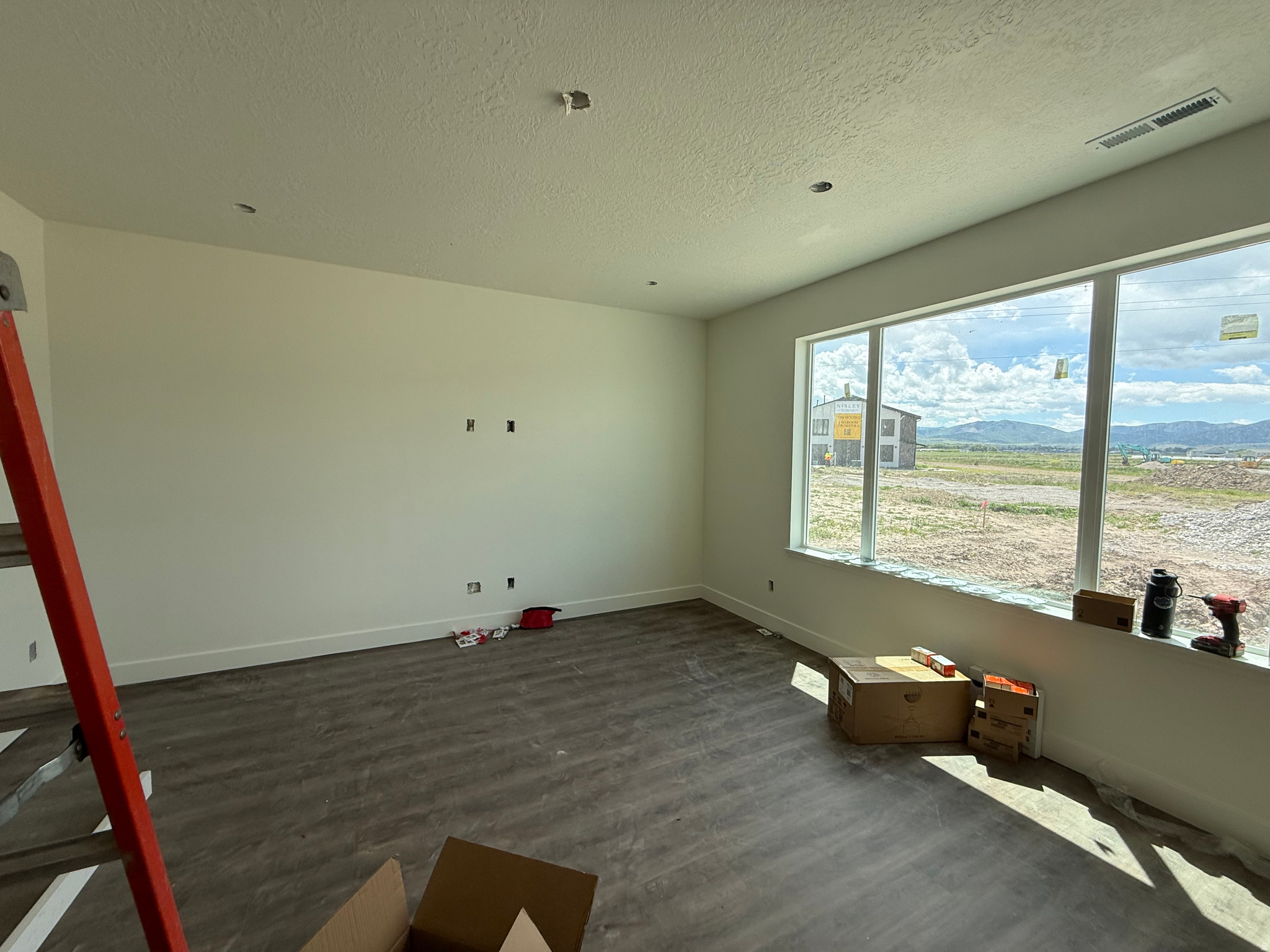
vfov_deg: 85.7
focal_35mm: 14
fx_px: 514
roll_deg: -0.8
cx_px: 635
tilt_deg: -2.7
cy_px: 476
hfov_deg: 102.1
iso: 64
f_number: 2.2
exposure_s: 1/579
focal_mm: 2.22
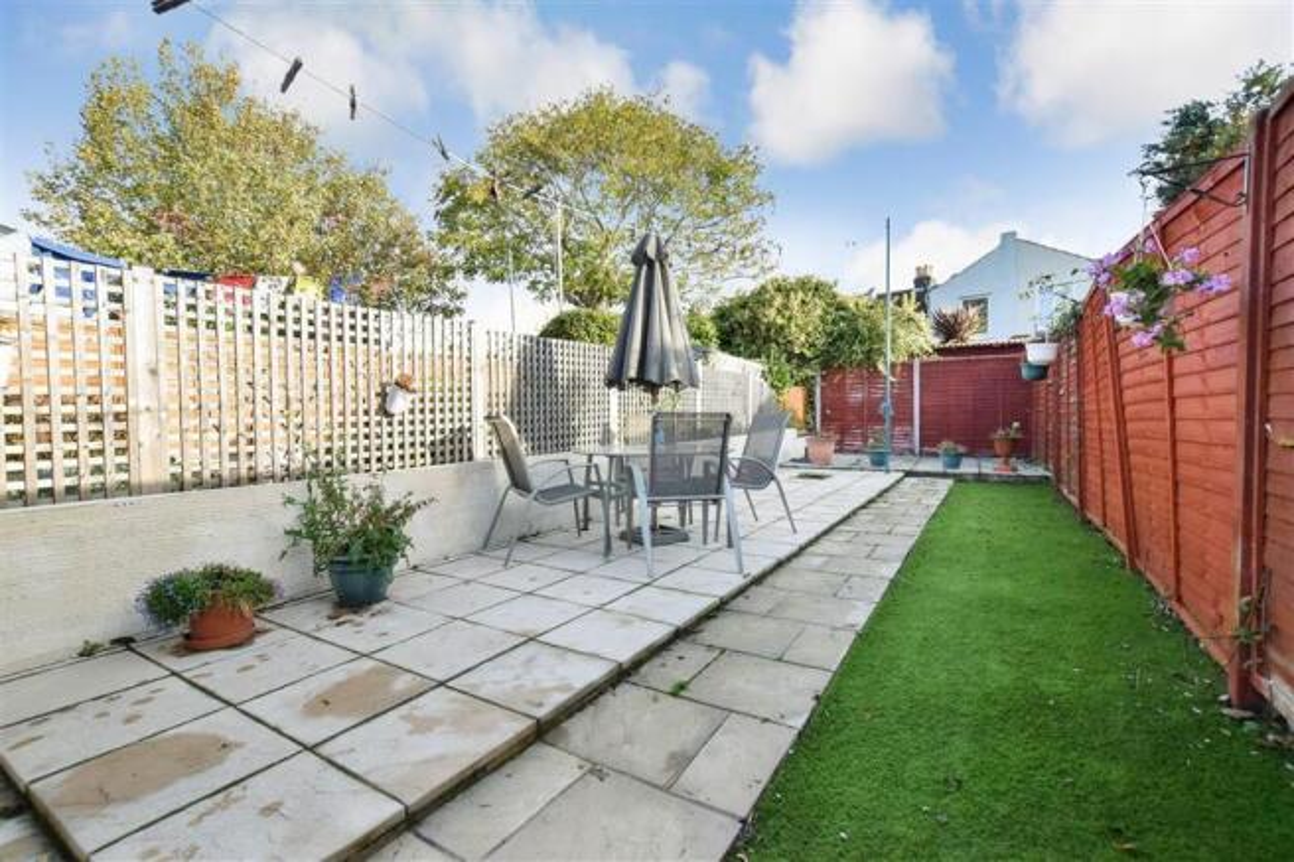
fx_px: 539
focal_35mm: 15
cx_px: 647
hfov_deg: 100.4
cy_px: 431
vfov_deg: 77.3
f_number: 9
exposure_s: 1/400
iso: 640
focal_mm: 10
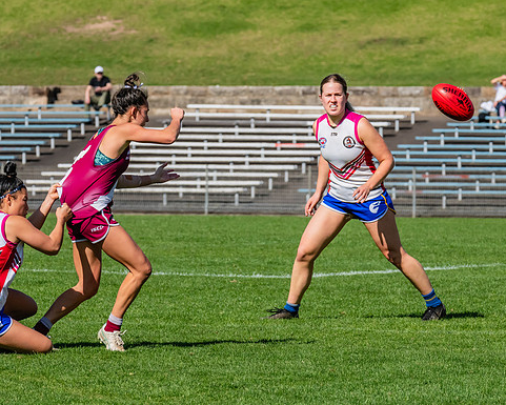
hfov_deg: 4.5
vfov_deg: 3.6
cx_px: 202
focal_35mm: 434
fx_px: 6501
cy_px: 180
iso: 800
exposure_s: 1/1250
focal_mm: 290
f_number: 13
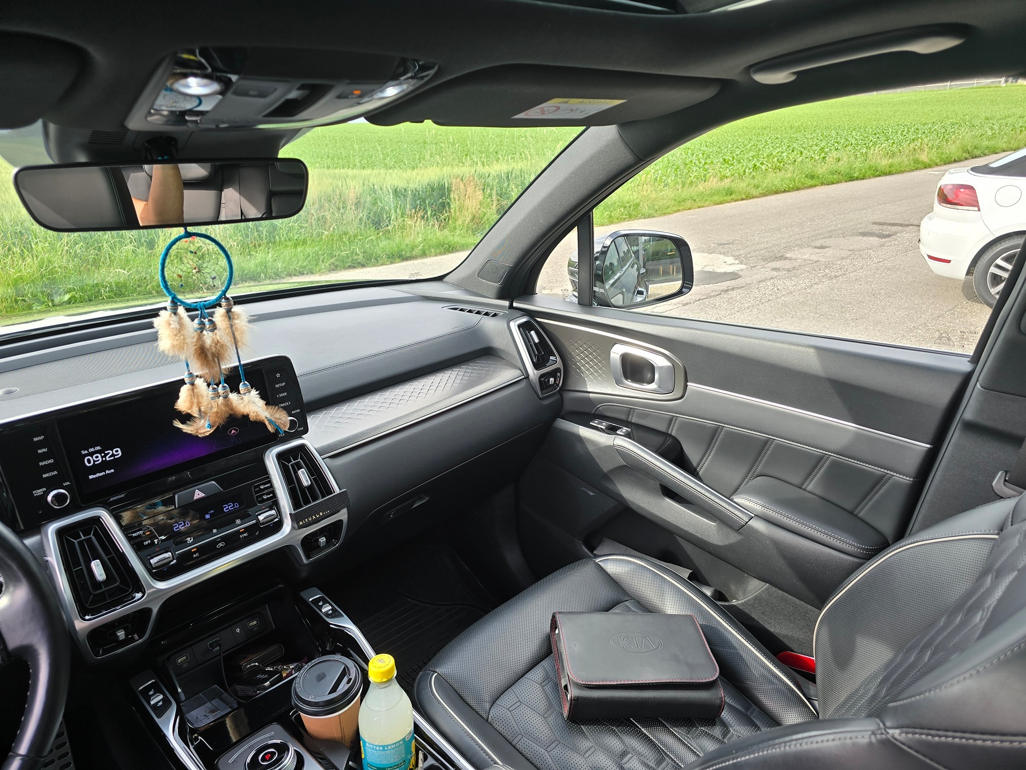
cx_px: 513
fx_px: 682
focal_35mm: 23
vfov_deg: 58.9
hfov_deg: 73.9
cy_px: 385
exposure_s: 1/180
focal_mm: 6.3
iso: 32
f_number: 1.7
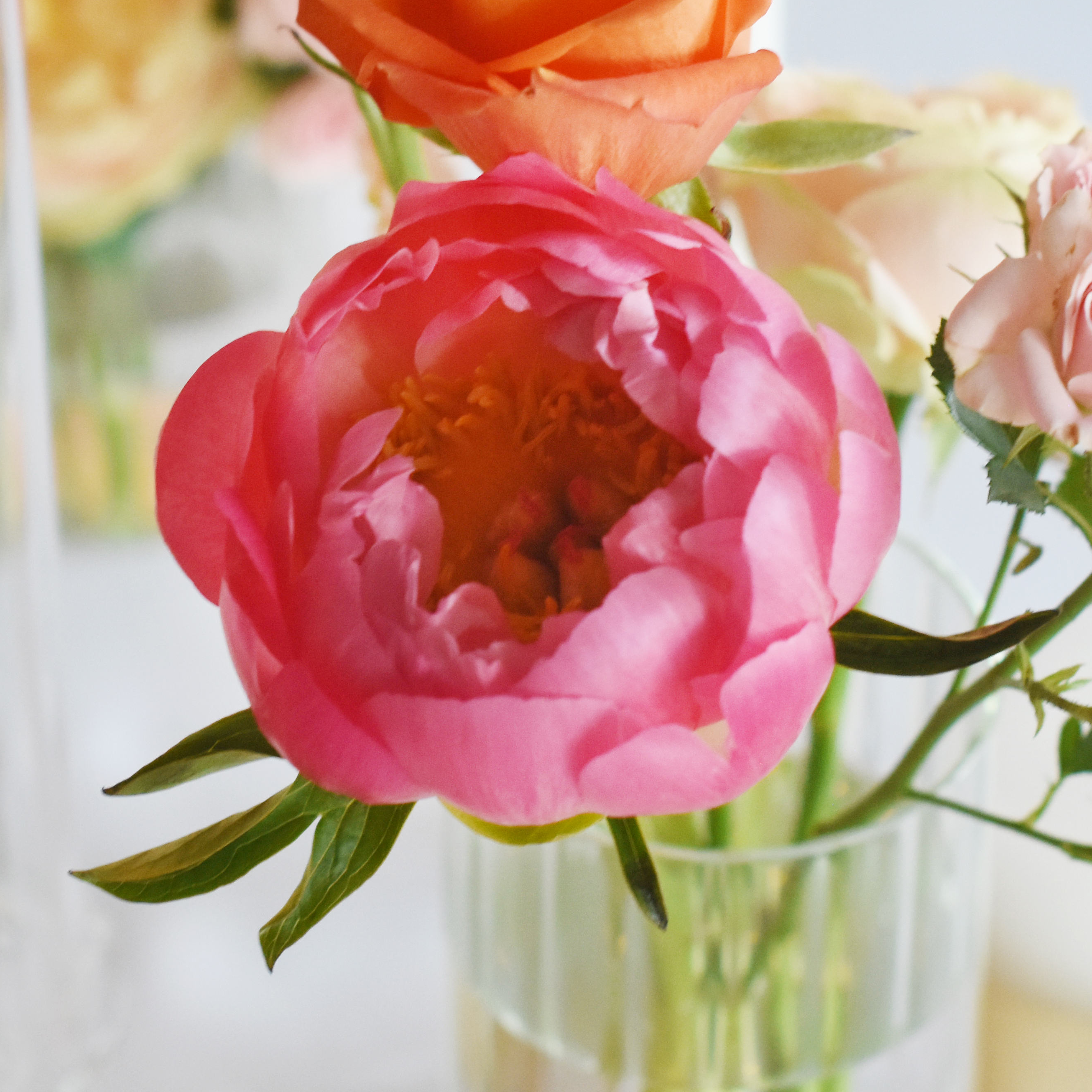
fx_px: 5139
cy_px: 370
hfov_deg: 12.1
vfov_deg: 12.1
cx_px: 623
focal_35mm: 144
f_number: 3.2
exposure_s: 1/100
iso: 1000
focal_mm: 50
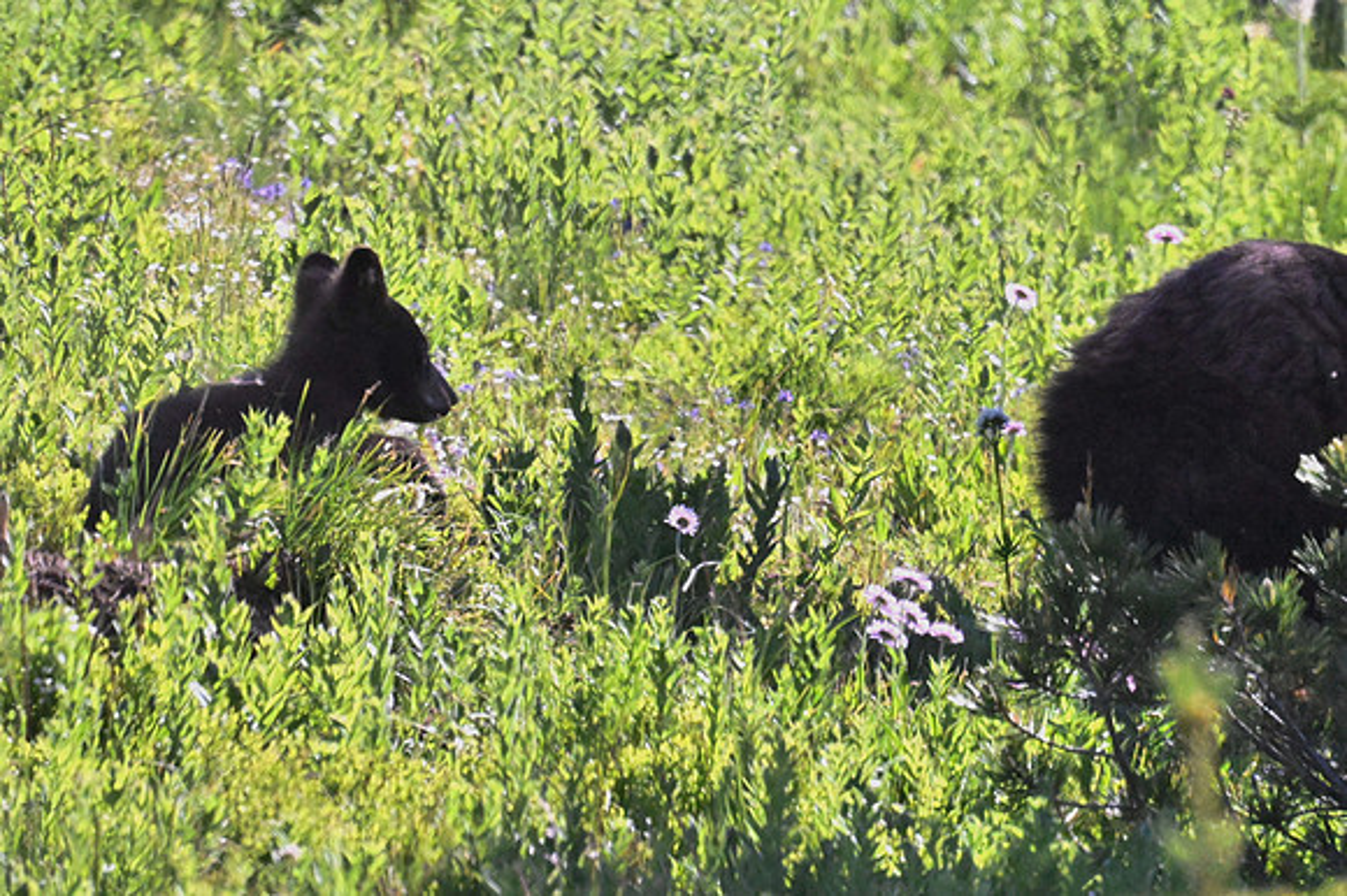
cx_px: 674
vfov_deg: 1.1
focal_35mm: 1200
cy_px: 448
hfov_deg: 1.7
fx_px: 44873
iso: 6400
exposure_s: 1/3200
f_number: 13
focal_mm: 1200
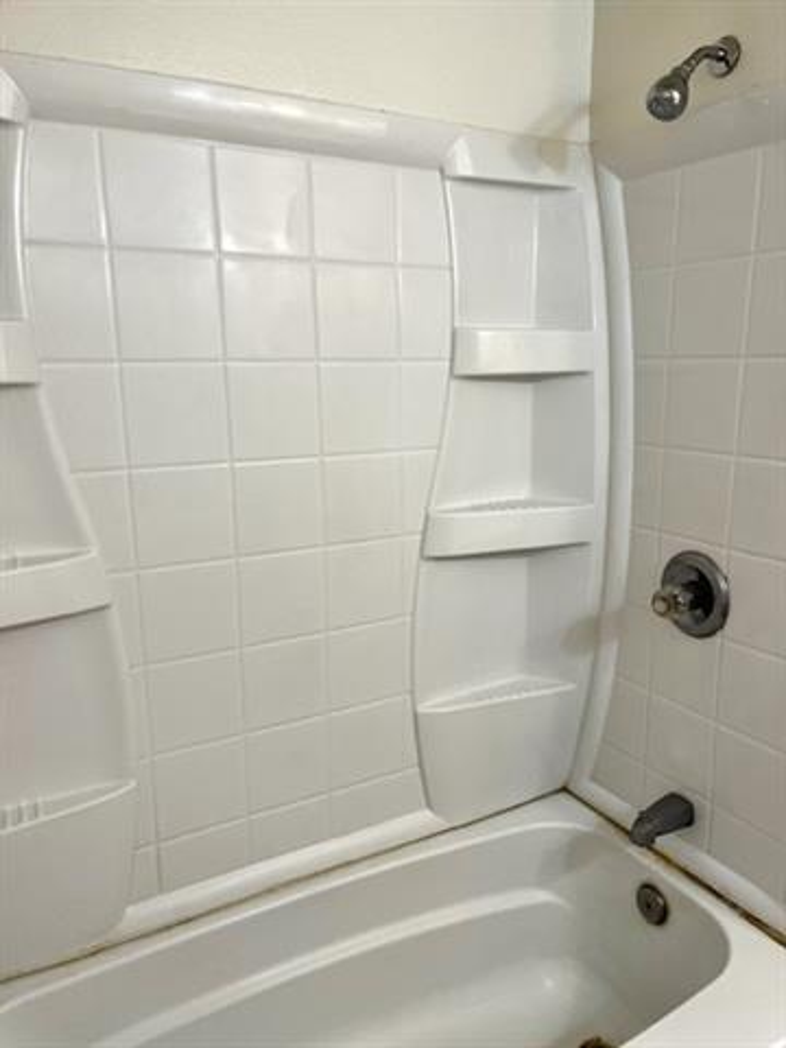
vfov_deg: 67.3
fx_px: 787
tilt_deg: -14.1
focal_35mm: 26
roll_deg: +0.4
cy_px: 524
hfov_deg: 53.1
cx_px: 393
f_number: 1.6
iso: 100
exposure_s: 1/120
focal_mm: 5.1
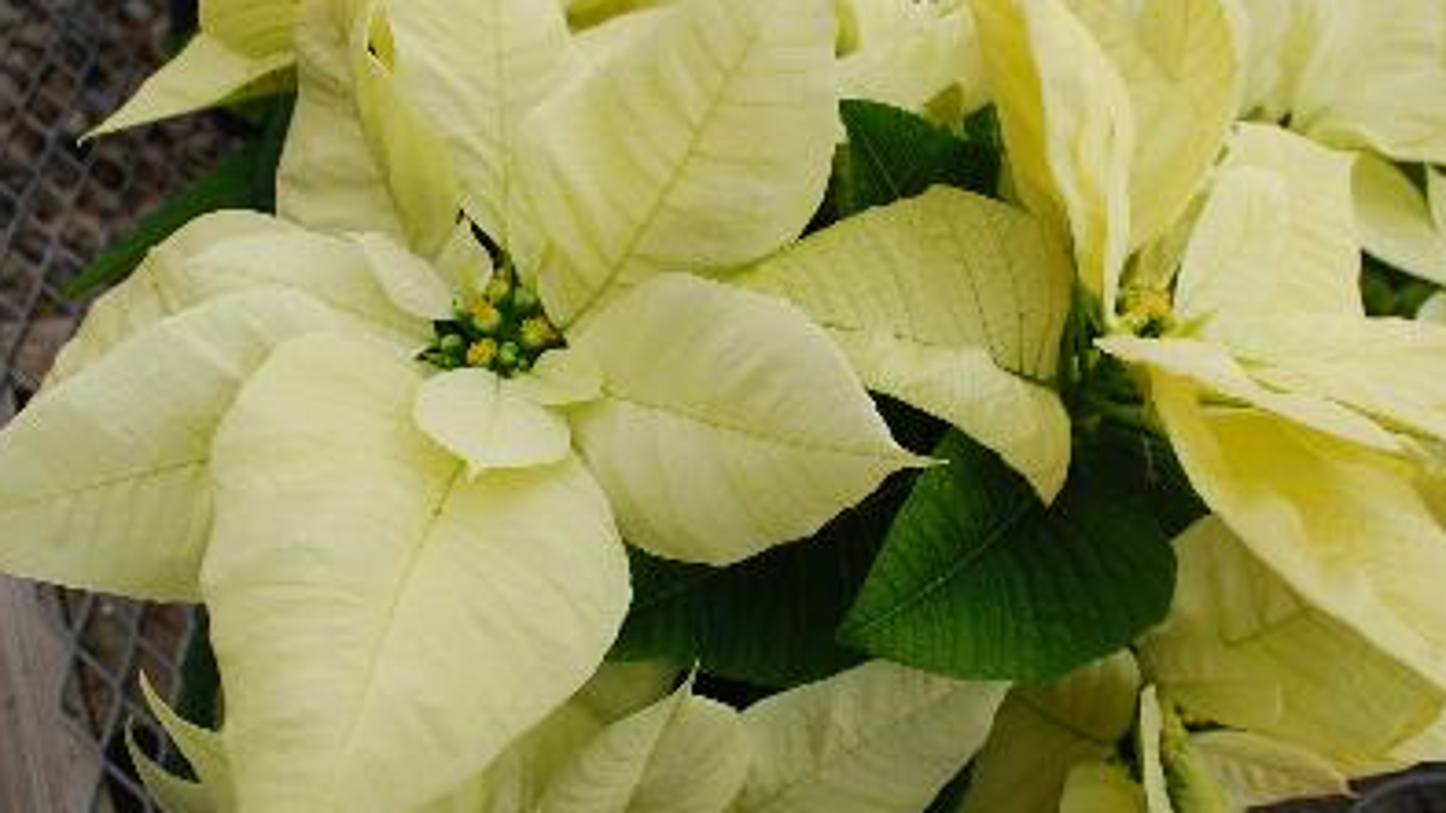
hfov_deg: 61.0
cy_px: 394
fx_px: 1227
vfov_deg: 36.7
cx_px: 717
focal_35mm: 32
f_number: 8
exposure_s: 1/60
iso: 125
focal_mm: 20
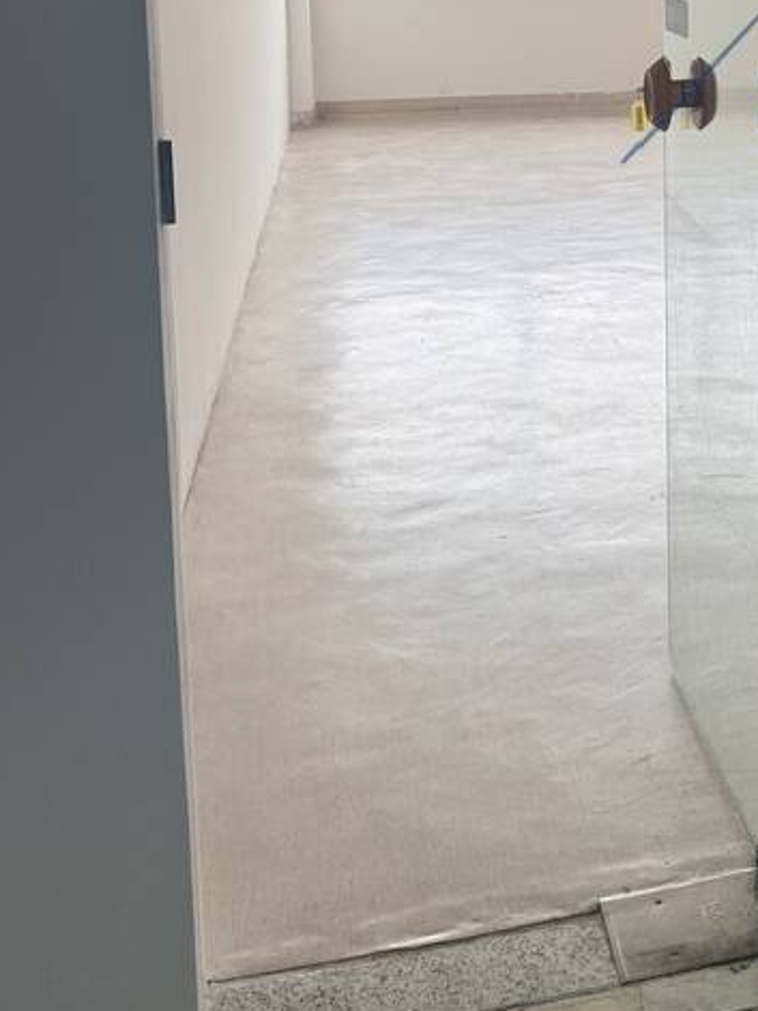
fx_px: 1607
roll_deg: -0.3
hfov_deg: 25.0
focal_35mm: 55
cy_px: 86
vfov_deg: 33.0
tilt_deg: -5.3
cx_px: 792
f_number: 1.78
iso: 100
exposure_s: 1/245
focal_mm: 6.76
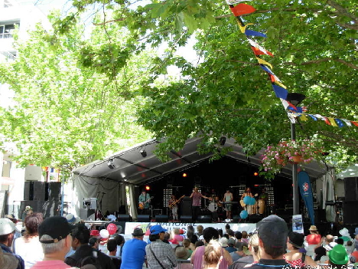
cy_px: 136
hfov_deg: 47.9
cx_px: 177
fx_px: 403
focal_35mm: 39
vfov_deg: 36.8
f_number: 2.9
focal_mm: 6.3
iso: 79
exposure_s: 1/136
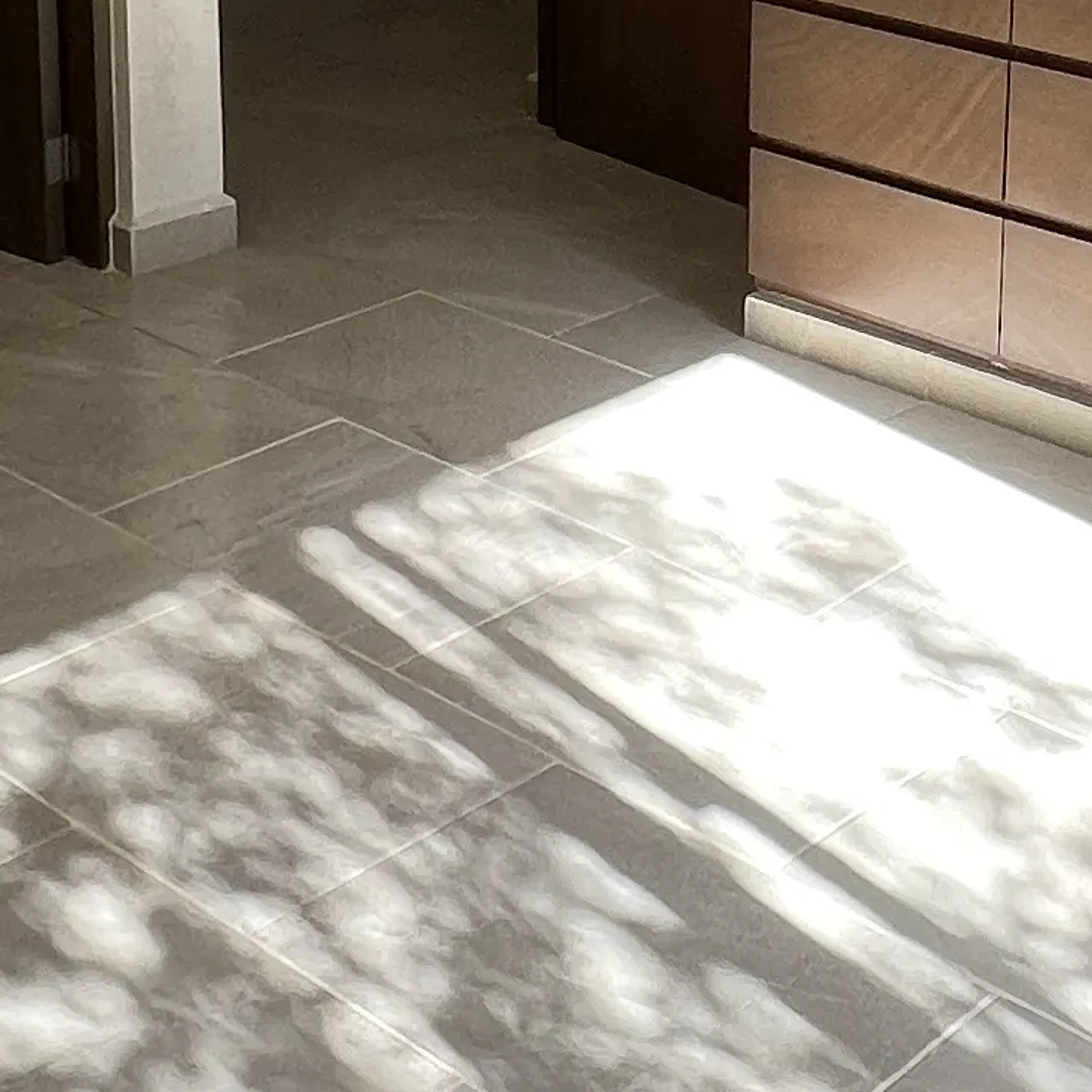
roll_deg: -2.8
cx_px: 899
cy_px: -147
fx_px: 2248
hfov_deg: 26.7
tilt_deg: -7.7
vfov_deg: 25.1
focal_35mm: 63
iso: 40
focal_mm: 1.57
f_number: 1.8
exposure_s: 1/99
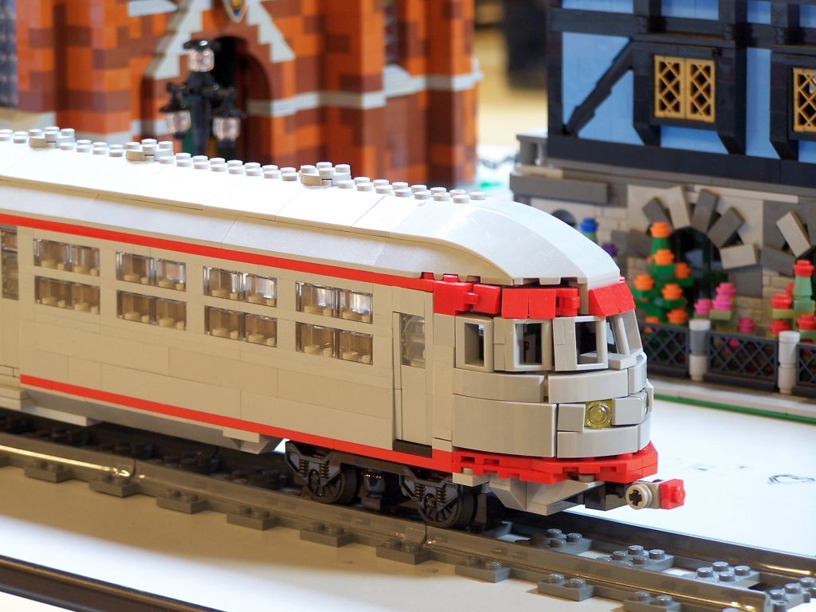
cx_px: 408
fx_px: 3017
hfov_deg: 15.4
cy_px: 306
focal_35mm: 128
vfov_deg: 11.6
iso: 80
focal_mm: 21.2
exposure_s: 1/4
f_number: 3.2
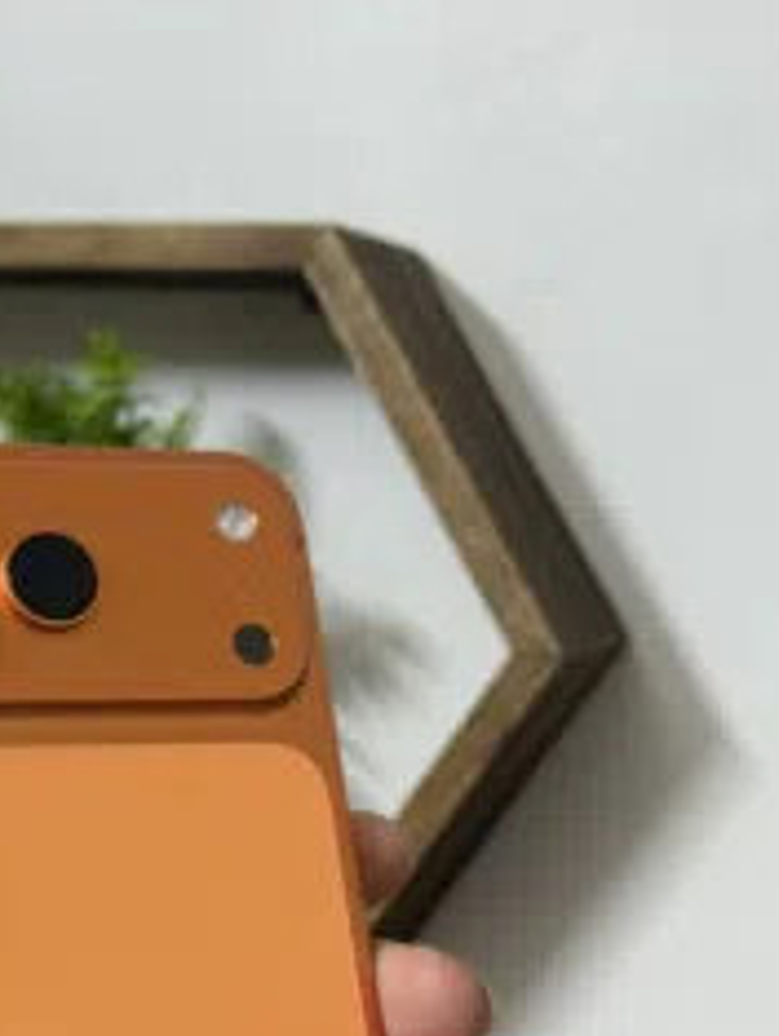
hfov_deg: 18.0
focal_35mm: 82
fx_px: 2456
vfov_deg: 23.6
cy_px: 775
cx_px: 235
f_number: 1.78
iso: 160
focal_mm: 6.76
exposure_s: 1/50
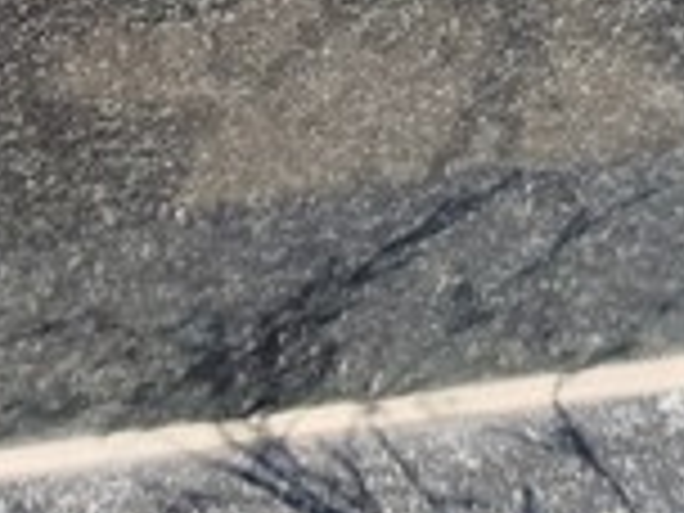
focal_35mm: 126
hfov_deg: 15.6
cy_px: -590
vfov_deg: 10.6
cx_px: 310
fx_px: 2490
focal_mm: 5.31
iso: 50
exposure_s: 1/606
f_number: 1.7
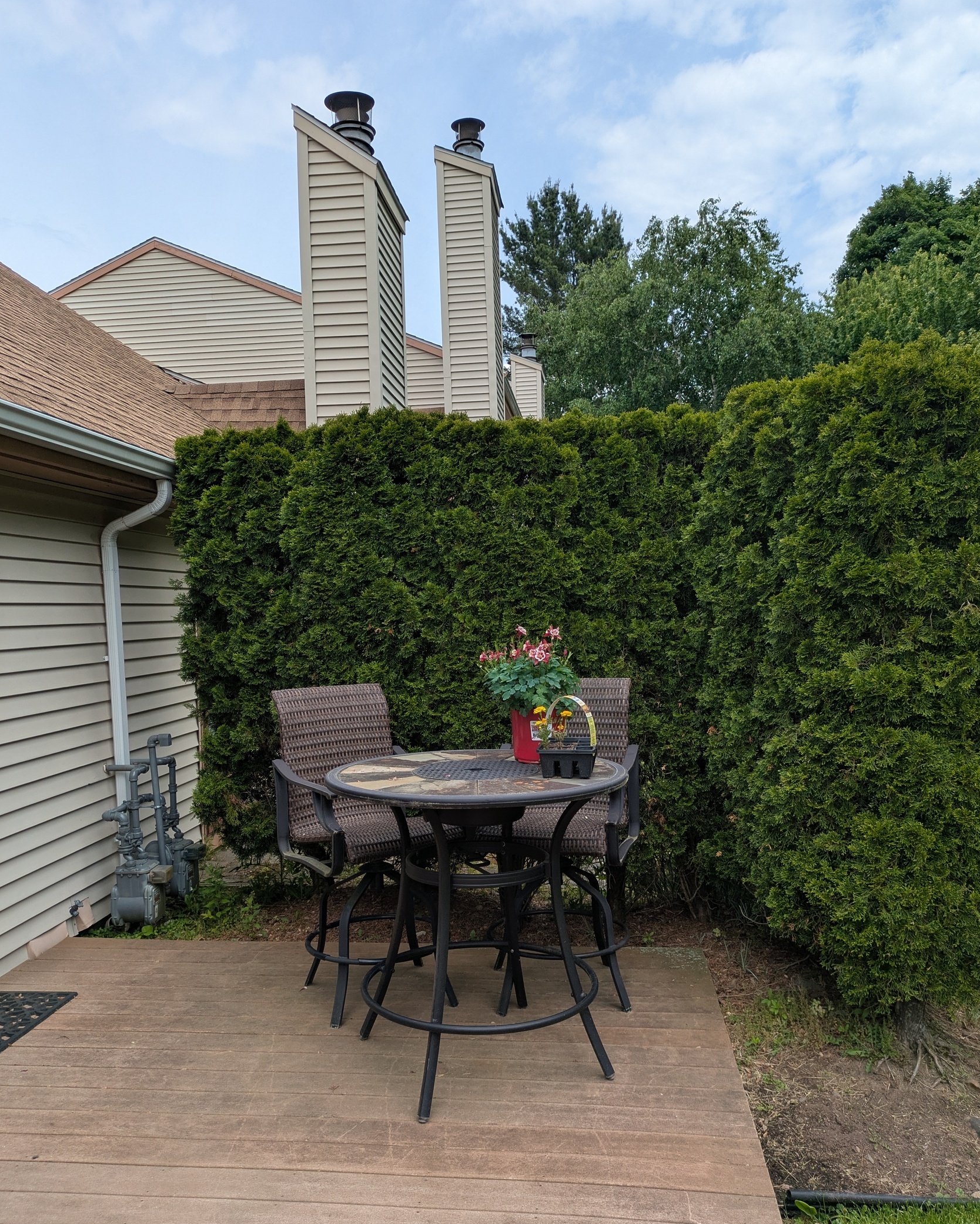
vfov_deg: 64.0
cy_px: 646
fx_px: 979
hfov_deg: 53.2
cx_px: 499
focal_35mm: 27
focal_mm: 5.43
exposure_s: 1/1972
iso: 51
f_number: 1.89
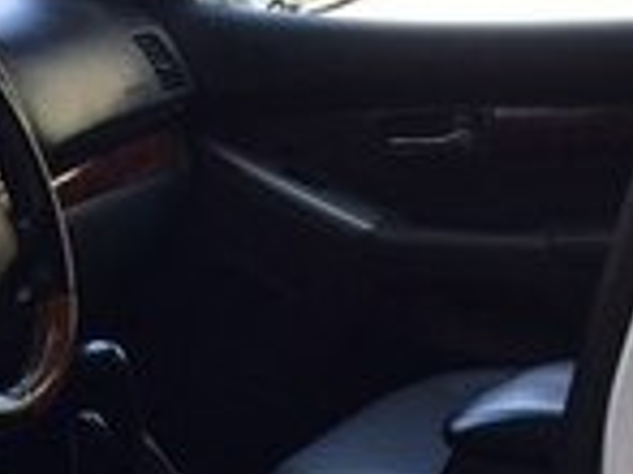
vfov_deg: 11.3
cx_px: -491
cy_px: 476
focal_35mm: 130
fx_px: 2375
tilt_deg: -16.2
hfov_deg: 13.6
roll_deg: +0.8
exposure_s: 1/112
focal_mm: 4.15
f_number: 2.2
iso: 32
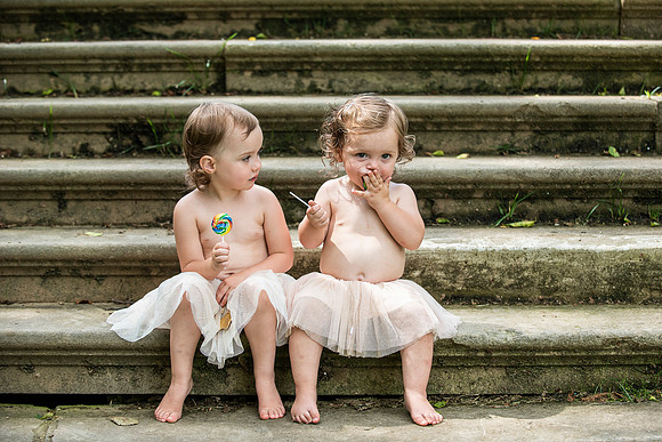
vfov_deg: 16.5
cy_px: 217
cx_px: 346
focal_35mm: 83
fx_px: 1524
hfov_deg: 24.5
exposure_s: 1/1000
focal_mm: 78
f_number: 3.5
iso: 640
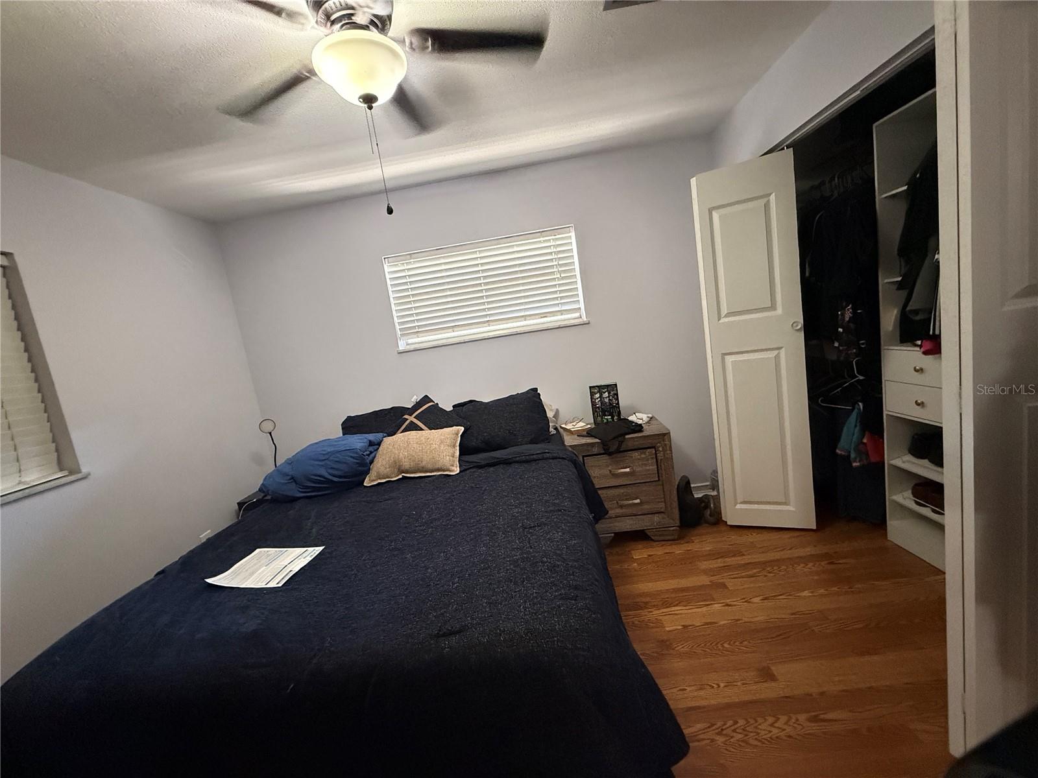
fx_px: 420
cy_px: 389
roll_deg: +8.5
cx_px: 519
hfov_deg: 102.1
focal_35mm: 14
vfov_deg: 85.7
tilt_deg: -7.3
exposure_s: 1/60
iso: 800
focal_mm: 2.22
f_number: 2.2
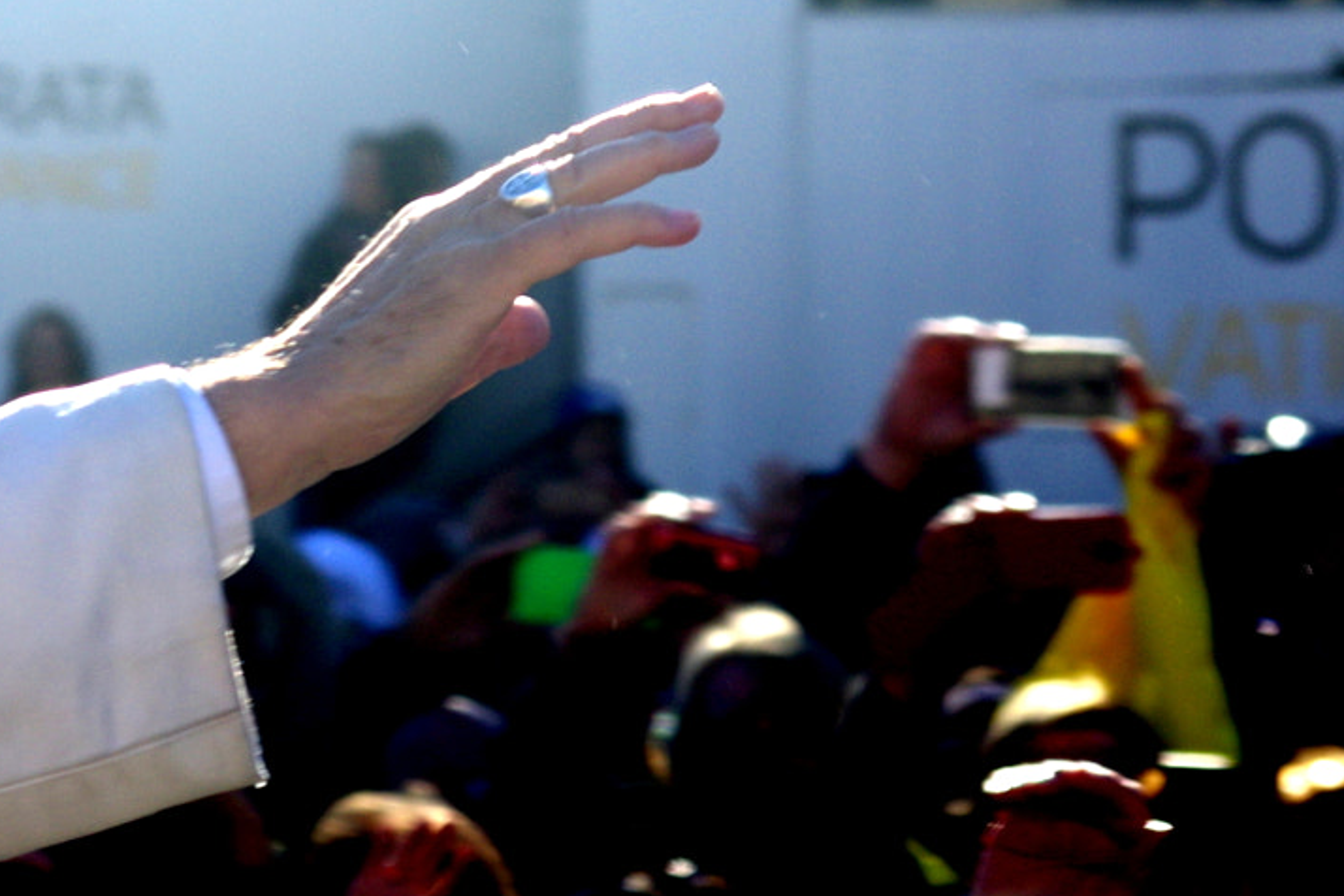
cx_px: 139
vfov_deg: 3.1
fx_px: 16799
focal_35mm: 450
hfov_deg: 4.6
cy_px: 339
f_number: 9
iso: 100
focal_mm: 105
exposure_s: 1/200
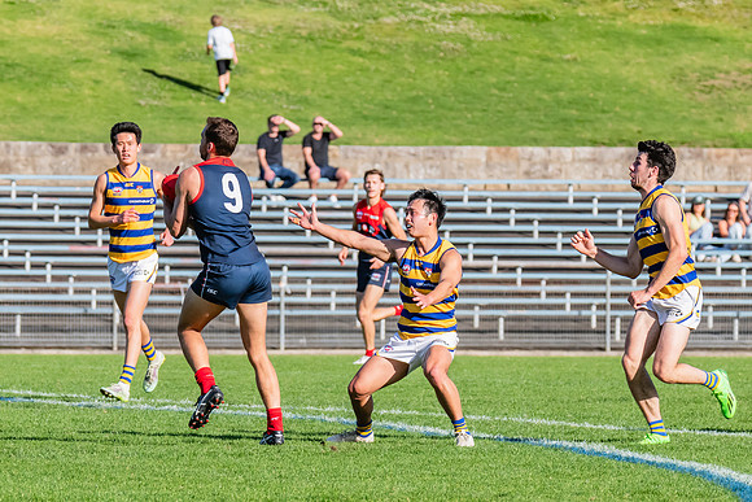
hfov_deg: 4.5
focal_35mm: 453
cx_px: 216
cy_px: 233
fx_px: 9465
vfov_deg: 3.0
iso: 800
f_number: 9
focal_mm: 250
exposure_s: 1/1600
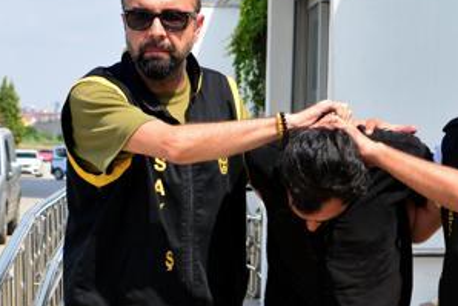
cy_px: 243
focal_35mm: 107
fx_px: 1362
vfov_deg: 12.8
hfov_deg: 19.0
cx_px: 346
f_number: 5.6
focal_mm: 52
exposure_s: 1/800
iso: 320
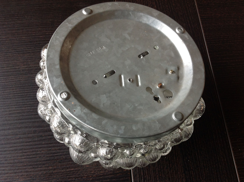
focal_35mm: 35
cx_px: 122
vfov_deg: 40.6
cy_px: 91
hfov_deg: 52.7
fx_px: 246
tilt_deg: -69.6
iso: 64
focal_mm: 4.28
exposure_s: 1/15
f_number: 2.4
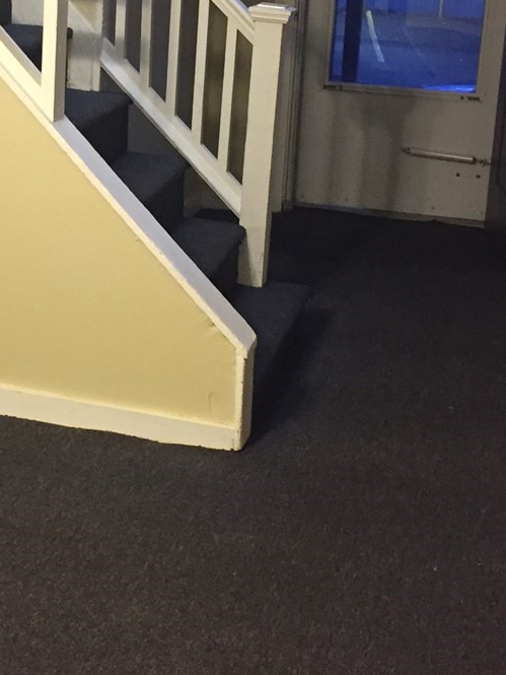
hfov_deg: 21.6
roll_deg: -2.3
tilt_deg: -14.0
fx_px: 1305
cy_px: 192
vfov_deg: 28.6
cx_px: 77
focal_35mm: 67
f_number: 2.2
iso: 250
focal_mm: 4.15
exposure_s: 1/20
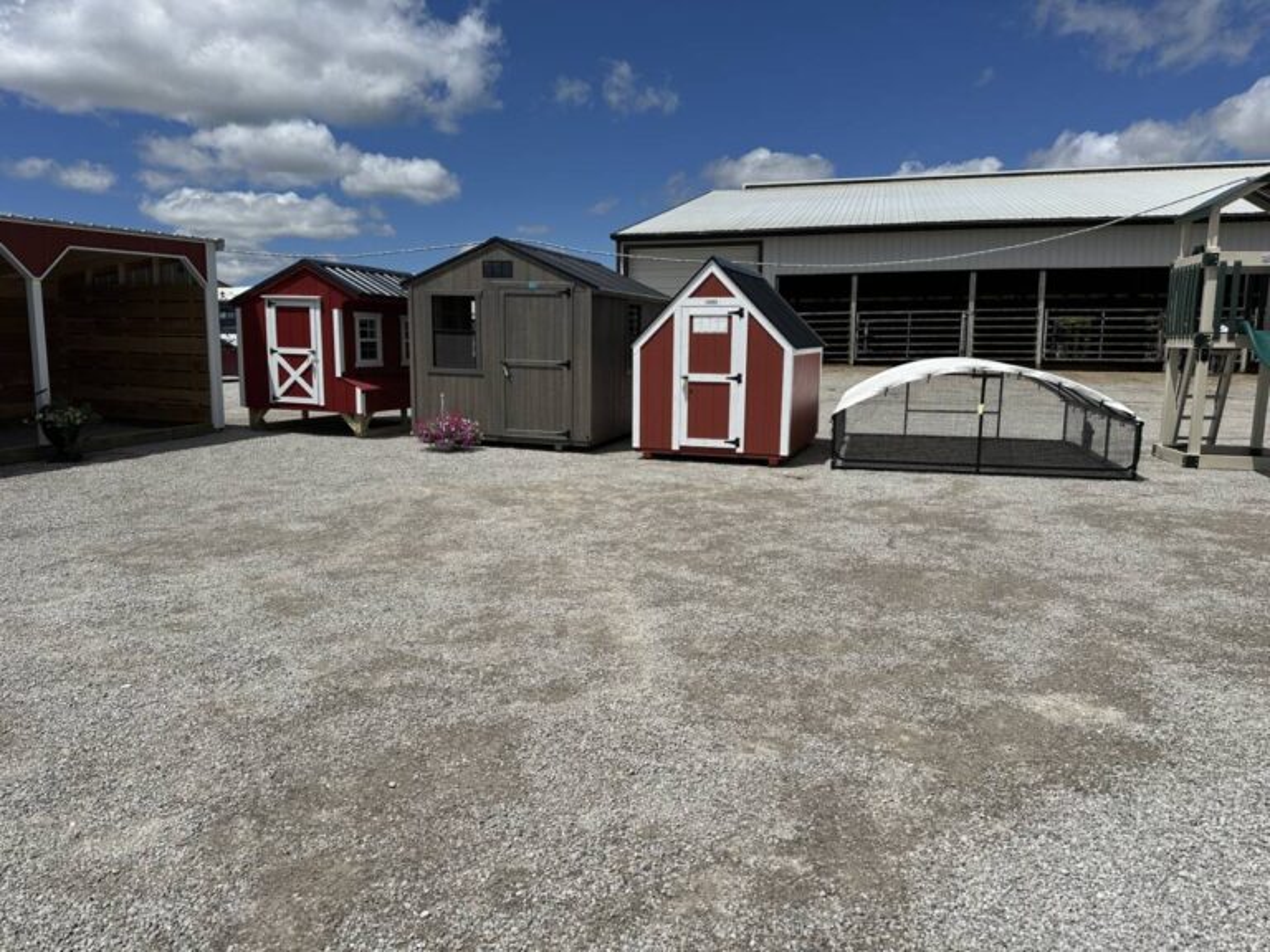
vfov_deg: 56.8
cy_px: 476
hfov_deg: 71.6
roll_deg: -1.7
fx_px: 881
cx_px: 635
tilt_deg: -7.8
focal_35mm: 24
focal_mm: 6.86
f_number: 1.78
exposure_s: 1/10753
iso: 80
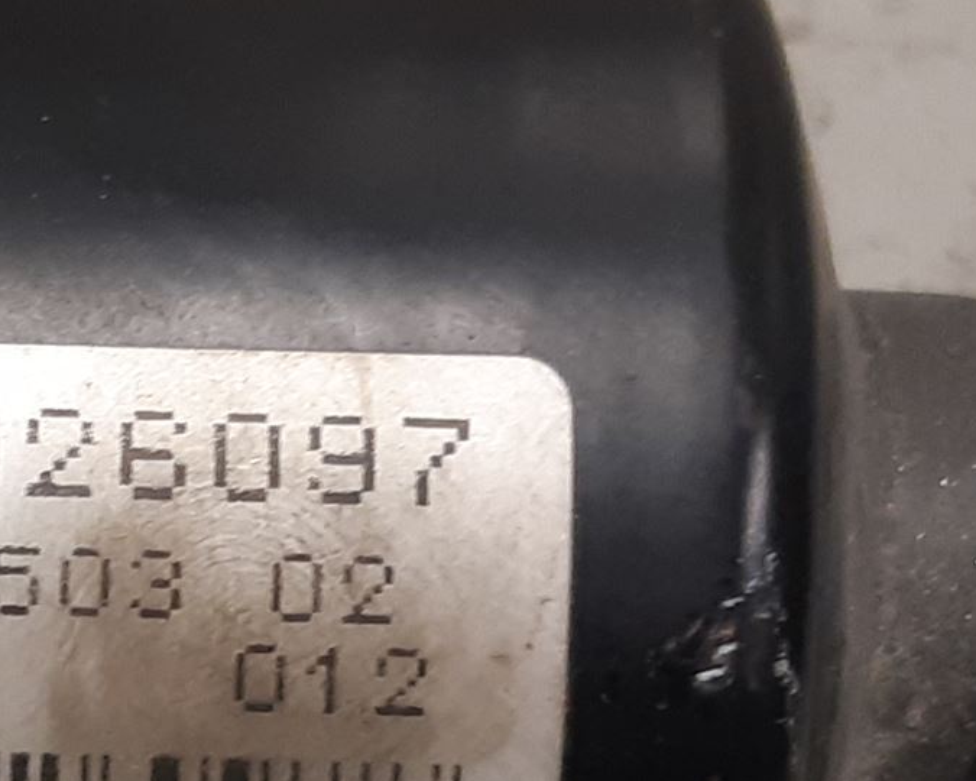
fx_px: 2224
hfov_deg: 22.9
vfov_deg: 19.7
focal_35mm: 77
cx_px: -162
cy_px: 613
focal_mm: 3.93
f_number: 1.7
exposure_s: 1/50
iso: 125
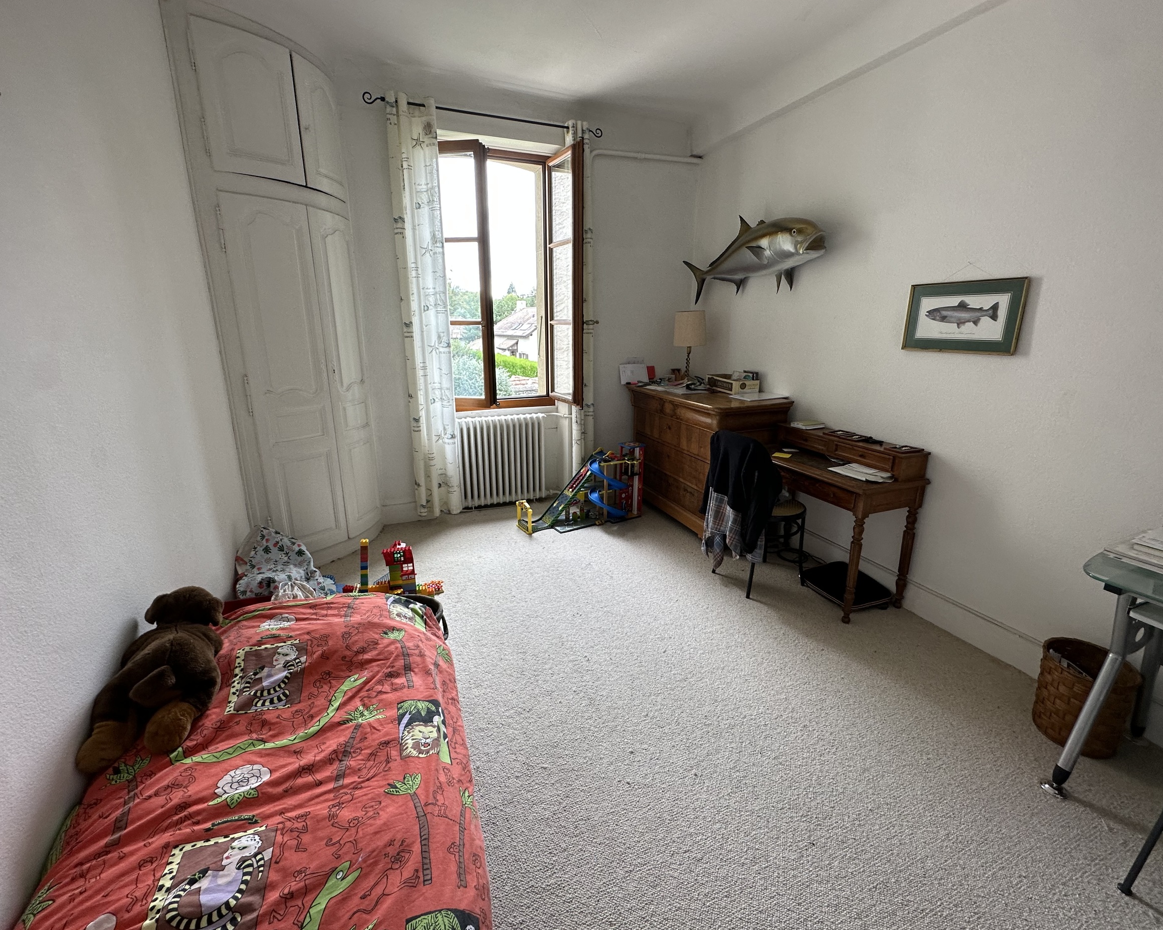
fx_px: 516
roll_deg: +0.7
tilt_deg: -17.4
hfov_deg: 96.8
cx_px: 584
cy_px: 455
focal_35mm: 15
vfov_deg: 84.0
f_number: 2.2
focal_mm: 2.22
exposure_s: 1/99
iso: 80
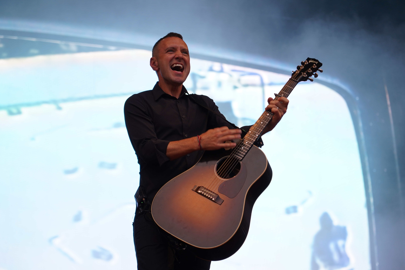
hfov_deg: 19.5
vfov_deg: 13.0
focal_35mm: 105
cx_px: 202
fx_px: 1181
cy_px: 135
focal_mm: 105
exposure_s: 1/125
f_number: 4
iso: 500
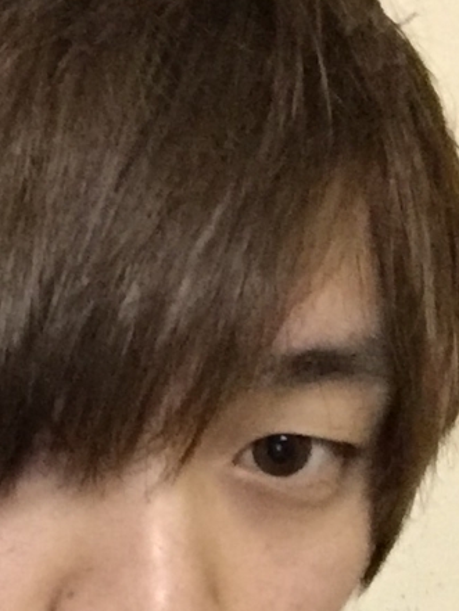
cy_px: 503
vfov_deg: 26.4
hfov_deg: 19.6
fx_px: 1272
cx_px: -42
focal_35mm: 72
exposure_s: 1/15
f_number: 2.2
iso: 640
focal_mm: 2.65
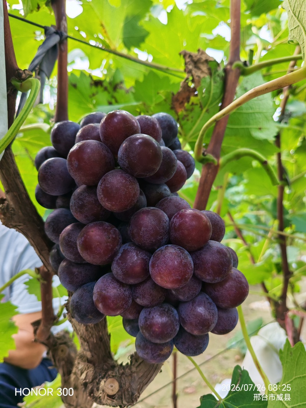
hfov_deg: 51.3
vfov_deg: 65.3
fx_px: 318
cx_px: 153
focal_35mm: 27
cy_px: 204
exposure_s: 1/250
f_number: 1.95
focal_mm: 5.52
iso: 50
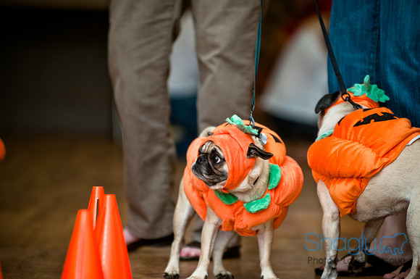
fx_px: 3495
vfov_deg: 4.6
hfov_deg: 6.9
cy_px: 140
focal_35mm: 300
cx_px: 210
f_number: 2.8
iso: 200
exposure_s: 1/200
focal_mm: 200
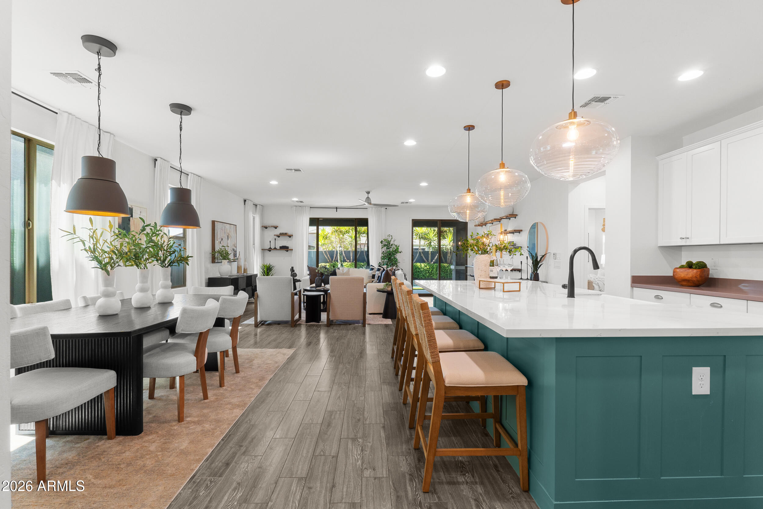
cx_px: 382
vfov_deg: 72.1
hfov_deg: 95.0
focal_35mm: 16
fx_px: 350
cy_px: 254
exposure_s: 1/1.25
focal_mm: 11
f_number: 9
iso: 250
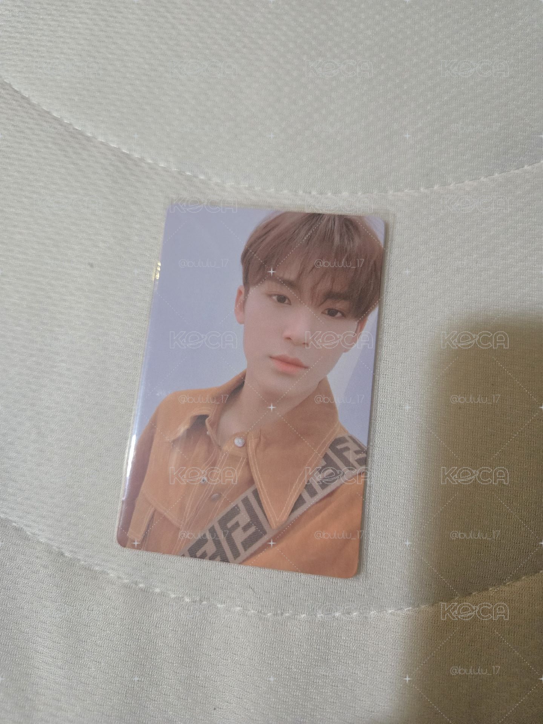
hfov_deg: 58.9
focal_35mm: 23
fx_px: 481
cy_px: 362
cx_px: 272
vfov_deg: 73.9
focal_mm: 5.4
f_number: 1.8
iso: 800
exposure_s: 1/60
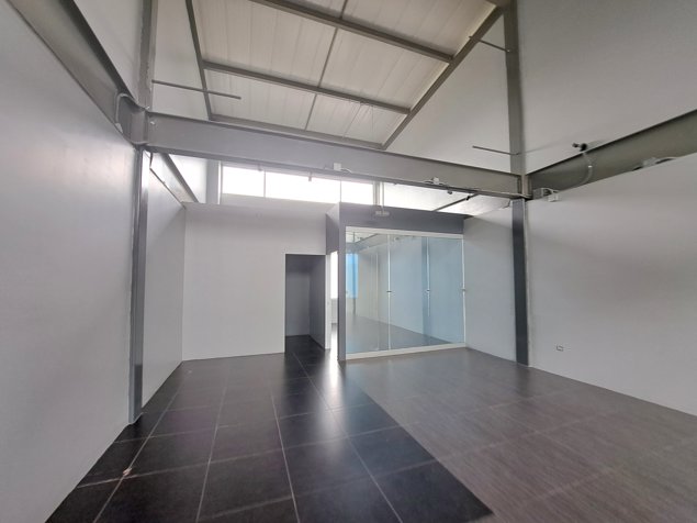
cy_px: 262
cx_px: 348
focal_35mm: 13
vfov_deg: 89.9
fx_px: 262
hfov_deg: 106.2
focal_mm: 1.74
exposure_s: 1/40
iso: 50
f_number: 2.2
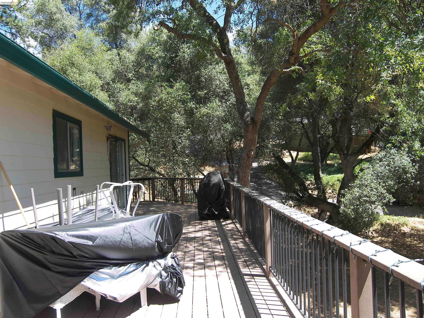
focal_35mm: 29
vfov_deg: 48.2
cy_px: 159
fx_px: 355
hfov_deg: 61.7
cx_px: 212
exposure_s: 1/250
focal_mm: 6.2
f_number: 3.2
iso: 50
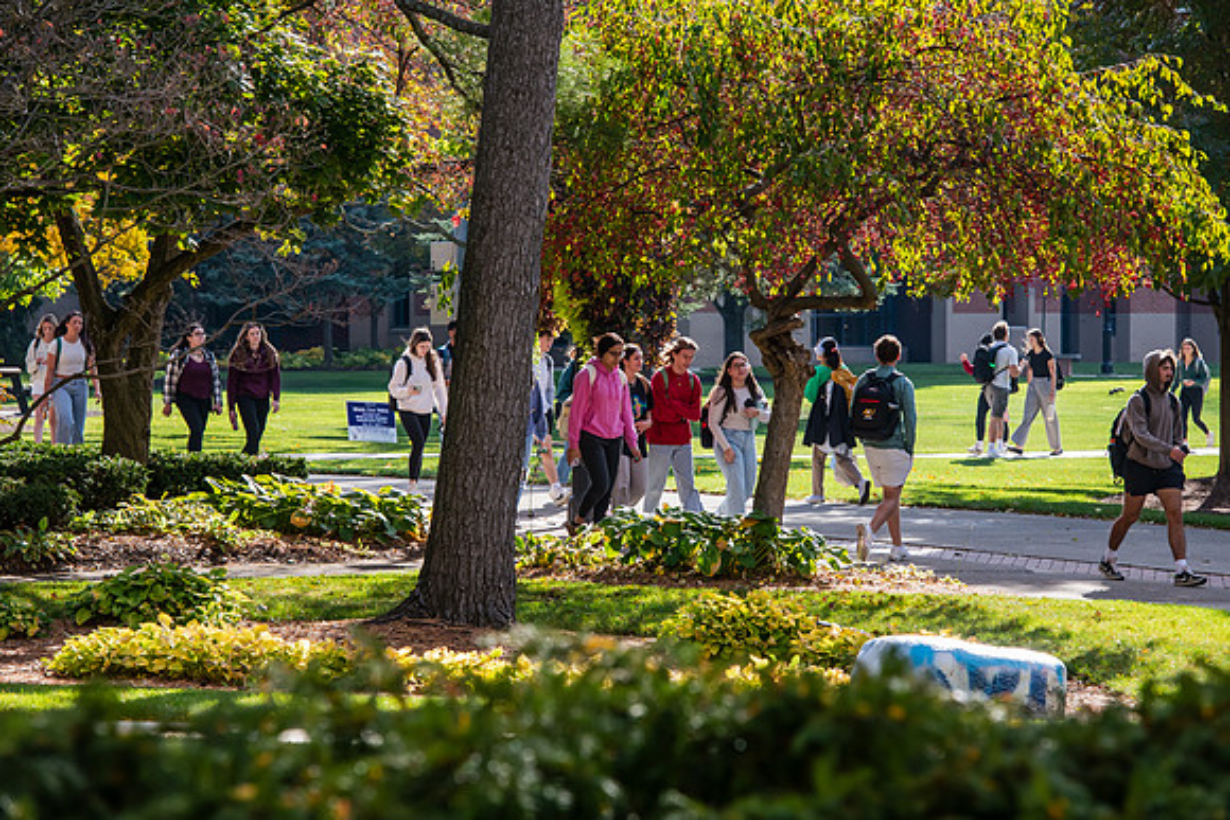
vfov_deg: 8.6
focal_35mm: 160
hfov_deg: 12.8
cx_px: 615
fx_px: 5468
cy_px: 410
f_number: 8
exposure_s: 1/320
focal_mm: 160
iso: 400
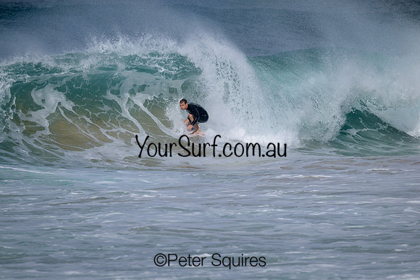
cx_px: 210
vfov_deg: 2.5
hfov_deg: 3.7
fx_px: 6535
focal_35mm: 560
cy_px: 140
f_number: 11
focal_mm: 560
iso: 320
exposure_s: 1/2000
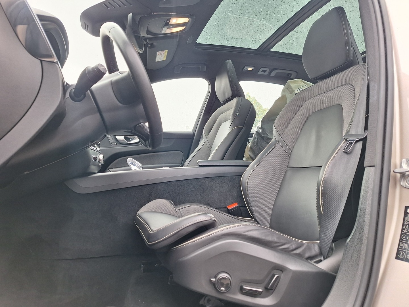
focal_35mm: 23
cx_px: 204
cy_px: 154
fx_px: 272
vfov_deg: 58.9
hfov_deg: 73.9
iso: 80
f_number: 1.8
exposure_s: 1/100
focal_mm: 5.54
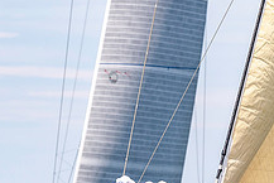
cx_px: 200
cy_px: 222
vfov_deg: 1.7
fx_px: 6184
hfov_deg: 2.5
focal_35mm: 812
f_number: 5
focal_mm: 300
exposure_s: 1/2000
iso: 250
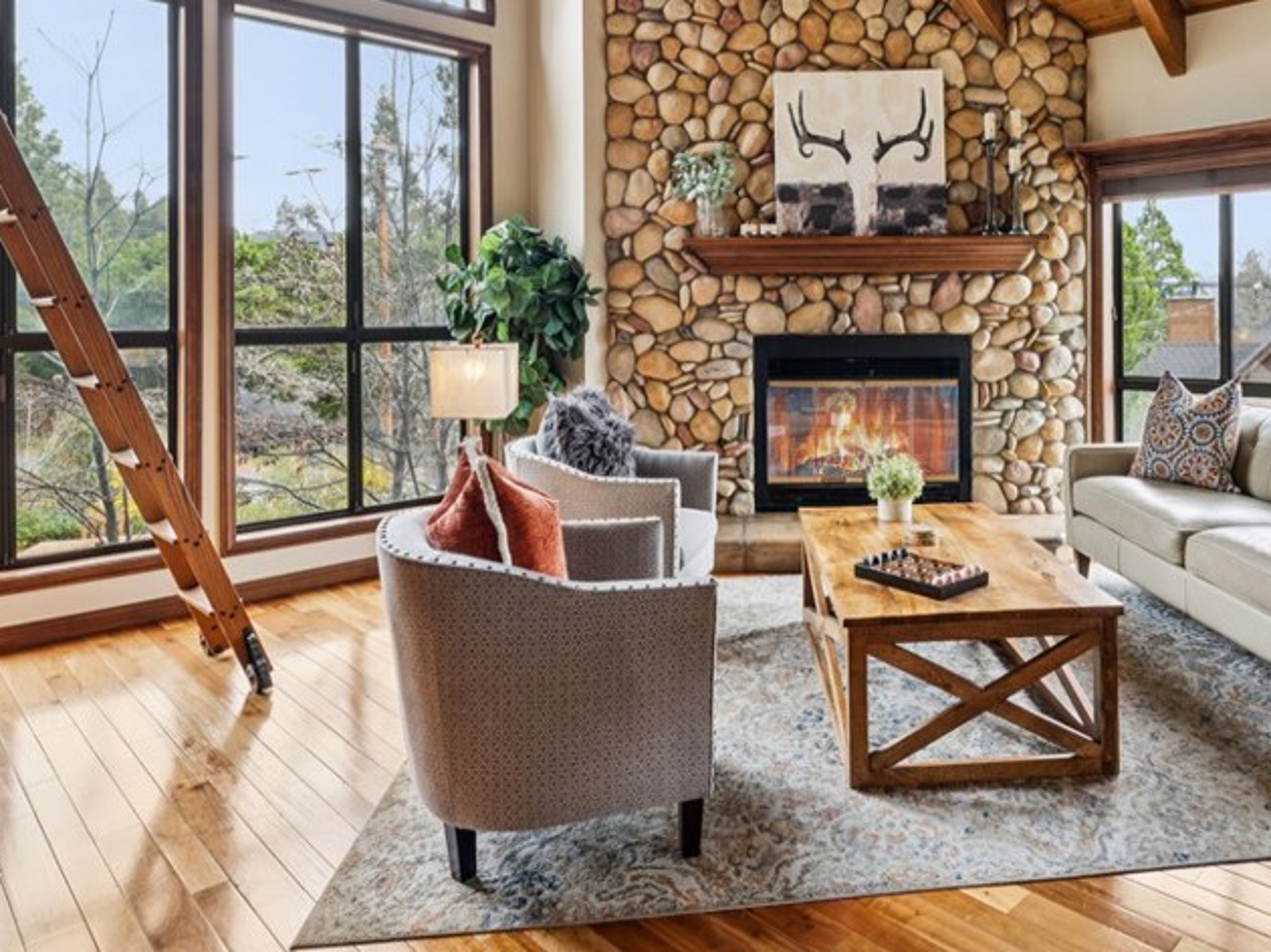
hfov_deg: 67.3
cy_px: 317
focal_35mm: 25
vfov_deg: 52.9
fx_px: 935
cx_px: 799
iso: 100
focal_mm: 16.3
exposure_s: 1/3.33
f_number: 13
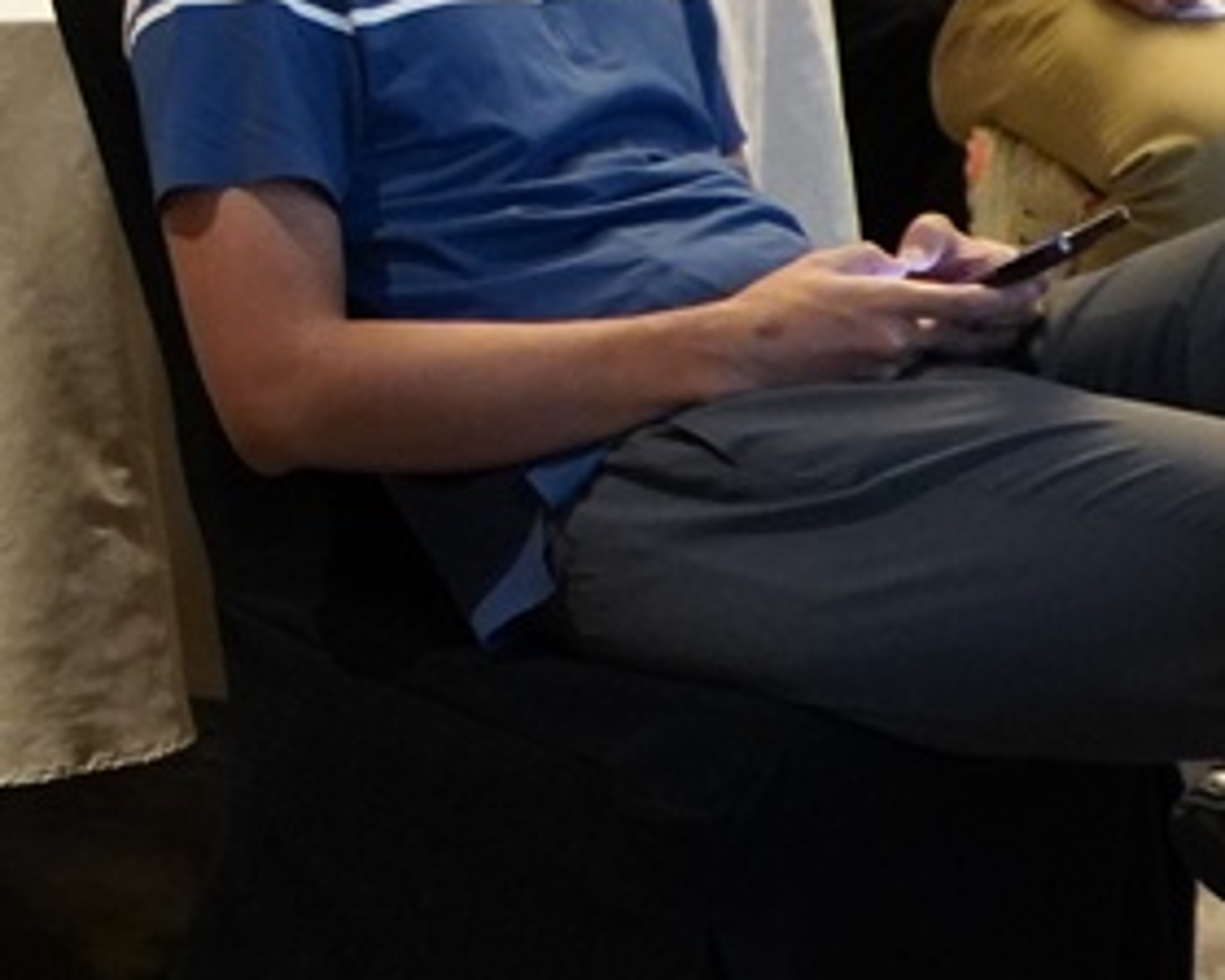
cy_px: -171
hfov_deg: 12.6
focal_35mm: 145
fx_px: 5257
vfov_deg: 10.5
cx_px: -617
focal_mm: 24
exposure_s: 1/40
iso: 2500
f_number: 4.5
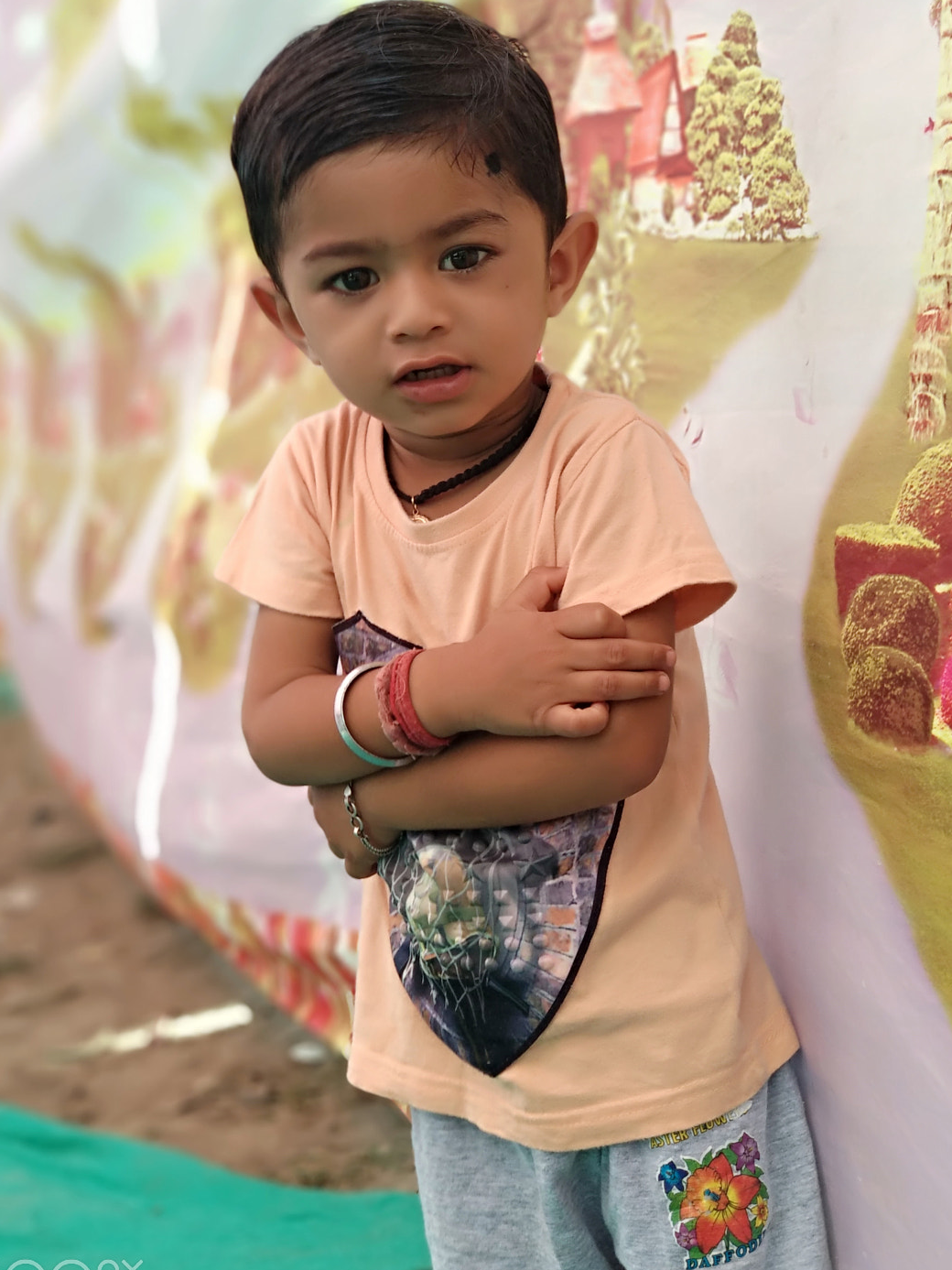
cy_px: 668
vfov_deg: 32.2
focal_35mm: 60
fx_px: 2200
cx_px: 465
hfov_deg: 24.4
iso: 100
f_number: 2.6
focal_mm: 5.99
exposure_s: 1/150
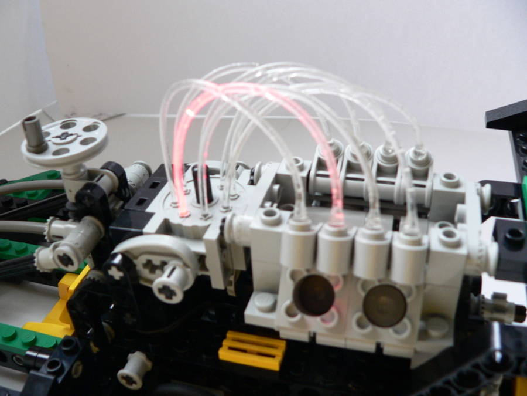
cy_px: 198
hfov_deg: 51.4
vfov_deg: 39.7
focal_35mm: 36
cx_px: 264
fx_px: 548
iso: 200
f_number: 2.8
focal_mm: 6
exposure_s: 1/25
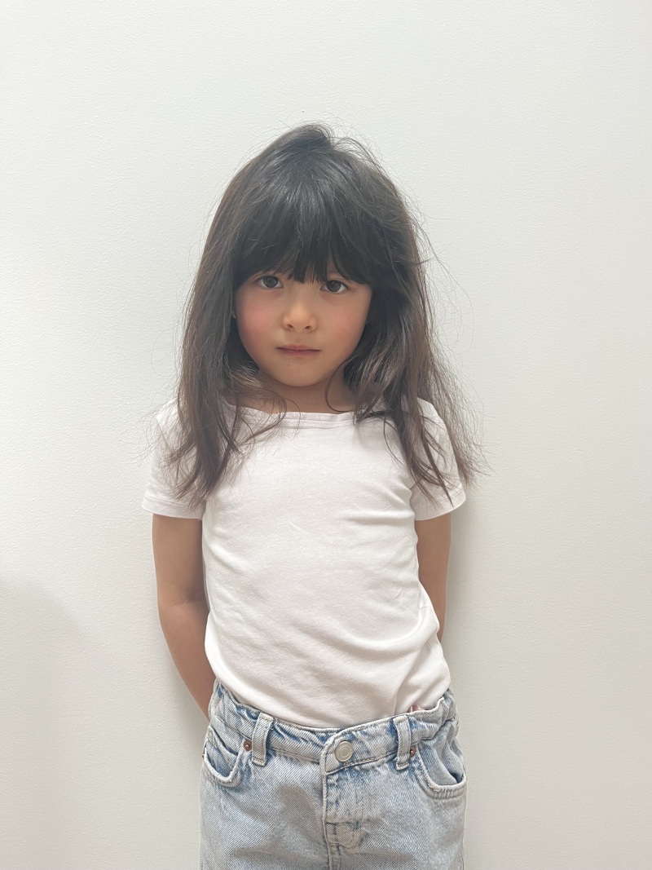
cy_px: 435
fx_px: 653
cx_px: 326
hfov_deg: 53.1
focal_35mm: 26
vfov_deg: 67.3
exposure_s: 1/95
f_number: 1.6
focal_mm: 5.1
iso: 125
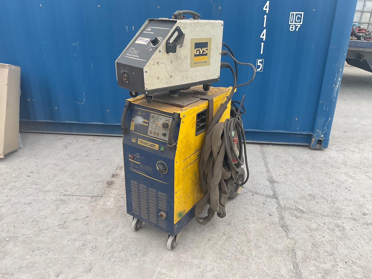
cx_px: 186
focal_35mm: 29
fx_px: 312
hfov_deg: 61.7
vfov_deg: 48.2
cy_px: 140
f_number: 1.8
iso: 16
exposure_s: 1/883
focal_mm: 3
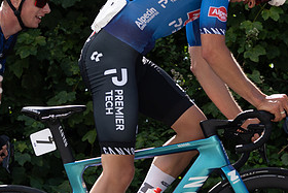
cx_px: 75
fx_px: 1449
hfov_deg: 11.3
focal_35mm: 181
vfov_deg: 7.5
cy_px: -23
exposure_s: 1/1000
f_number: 3.5
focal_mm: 70
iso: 100
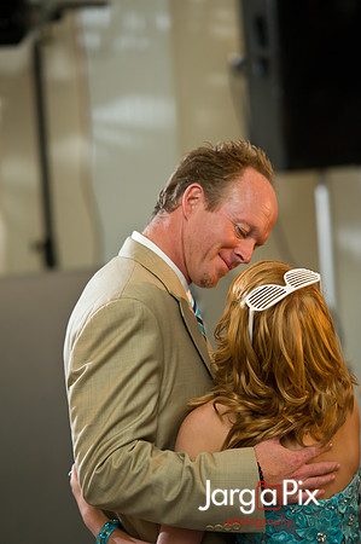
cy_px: 272
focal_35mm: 160
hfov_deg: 8.6
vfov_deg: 12.9
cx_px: 180
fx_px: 2412
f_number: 3.2
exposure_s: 1/125
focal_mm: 160
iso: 1600
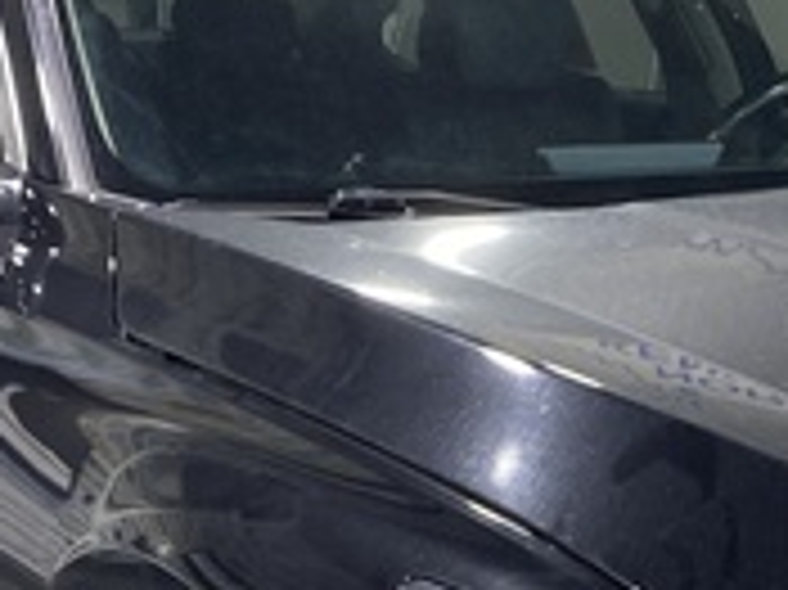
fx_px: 2502
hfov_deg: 17.7
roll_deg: +2.3
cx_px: 673
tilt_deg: -14.7
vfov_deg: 13.1
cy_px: 689
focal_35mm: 110
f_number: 1.8
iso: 100
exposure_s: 1/60
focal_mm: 4.25
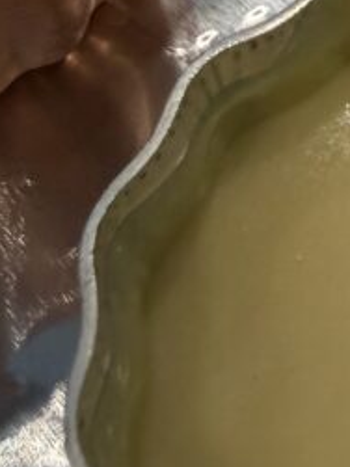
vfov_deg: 18.2
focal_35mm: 98
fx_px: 1322
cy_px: -201
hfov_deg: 14.1
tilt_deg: -45.1
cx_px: 532
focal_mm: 2.22
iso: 250
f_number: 2.2
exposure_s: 1/120
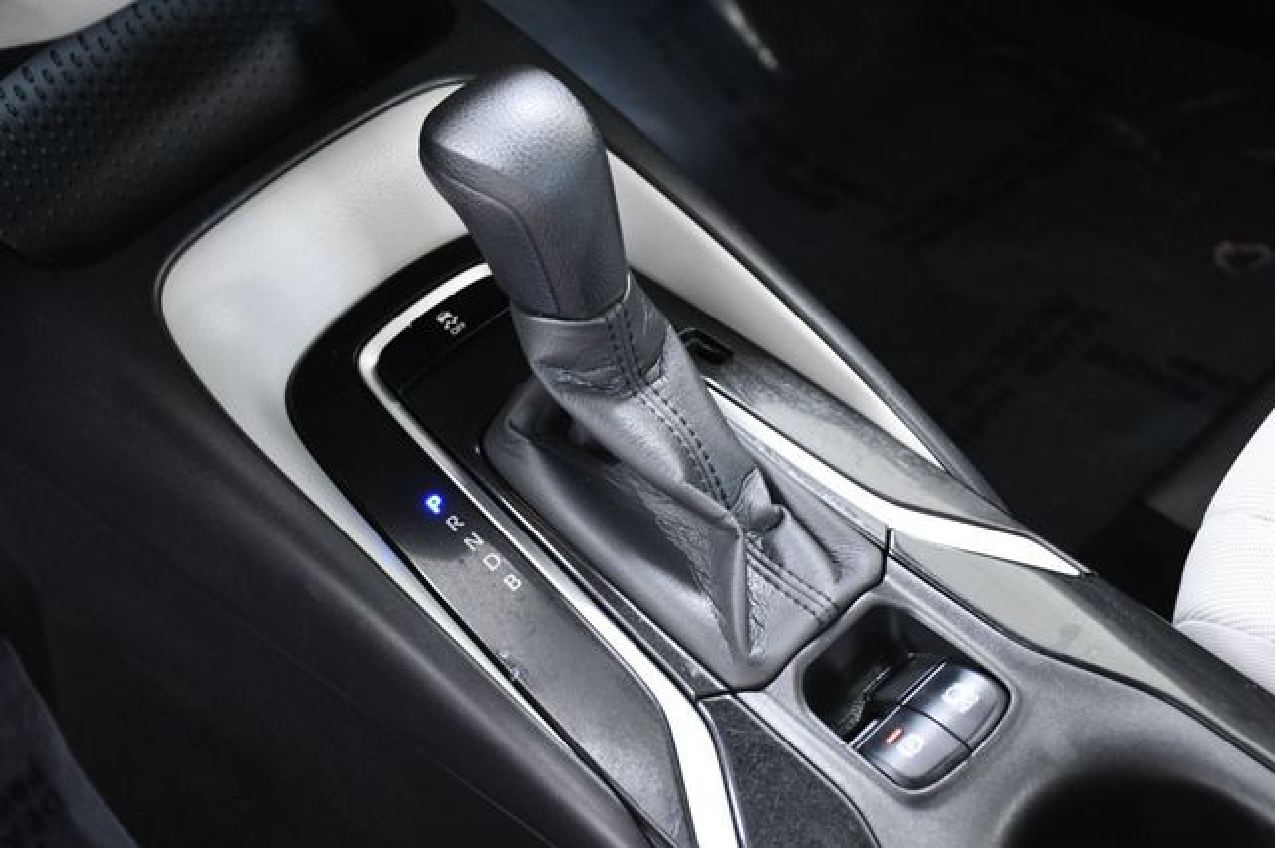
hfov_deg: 38.2
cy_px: 424
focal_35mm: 52
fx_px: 1841
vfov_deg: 26.0
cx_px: 638
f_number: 4.2
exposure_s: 1/80
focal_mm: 35
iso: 2500
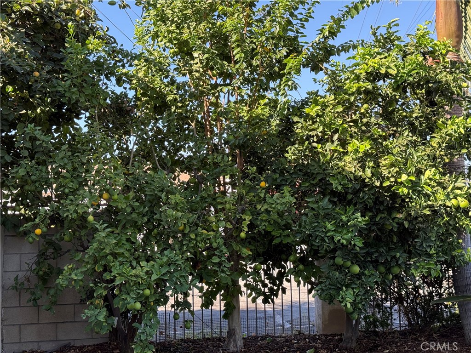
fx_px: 653
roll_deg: +0.9
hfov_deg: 39.7
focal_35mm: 48
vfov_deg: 30.3
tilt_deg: +4.1
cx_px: 236
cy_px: 176
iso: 64
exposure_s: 1/394
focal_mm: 6.76
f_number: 1.78
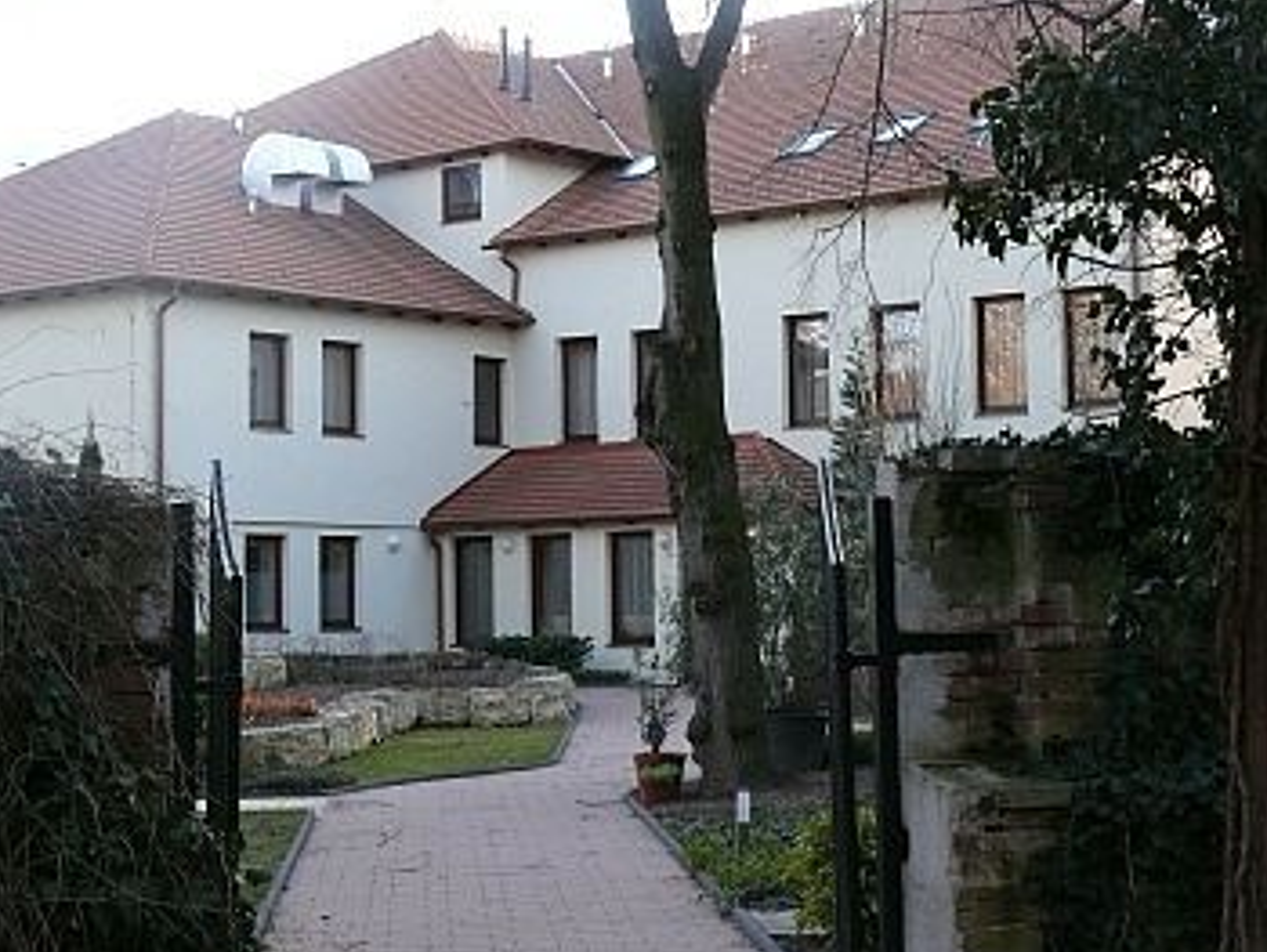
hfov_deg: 27.0
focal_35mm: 72
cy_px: 449
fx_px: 2637
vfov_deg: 20.5
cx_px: 666
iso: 400
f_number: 4.5
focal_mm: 9.8
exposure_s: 1/250
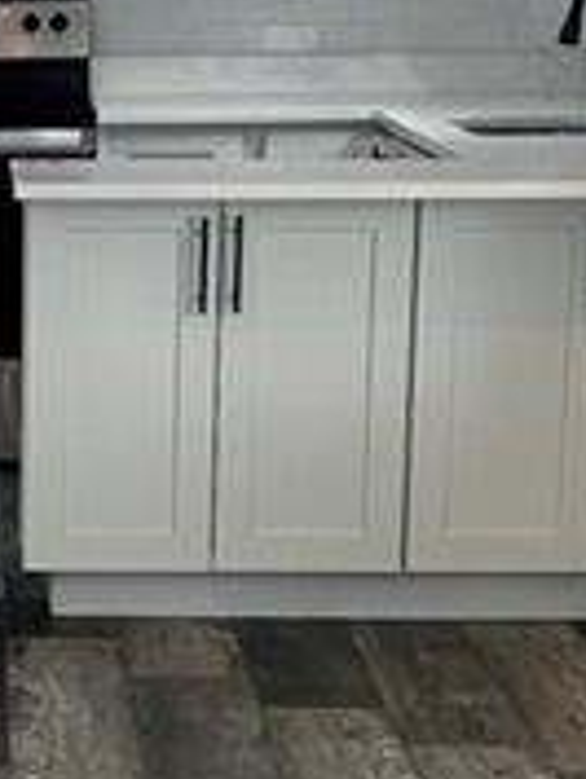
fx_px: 3675
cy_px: 841
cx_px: -137
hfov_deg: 9.0
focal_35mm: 163
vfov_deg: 11.9
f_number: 1.78
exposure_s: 1/120
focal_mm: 6.86
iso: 160
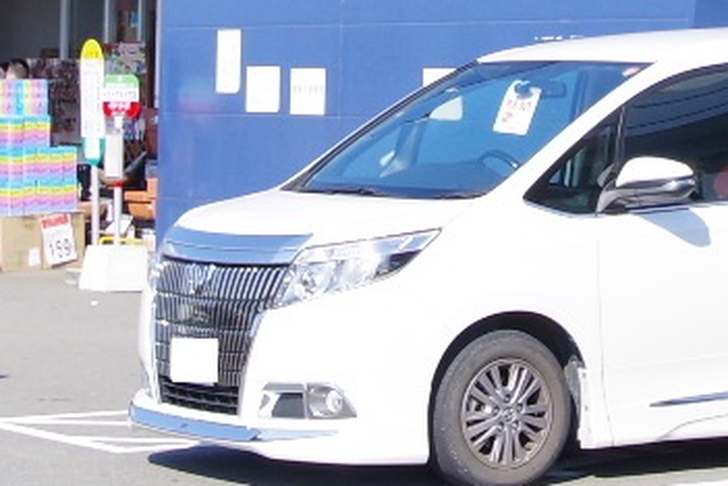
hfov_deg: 12.5
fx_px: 3316
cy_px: -125
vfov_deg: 8.3
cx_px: 523
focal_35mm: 164
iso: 200
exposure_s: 1/250
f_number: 7.1
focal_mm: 20
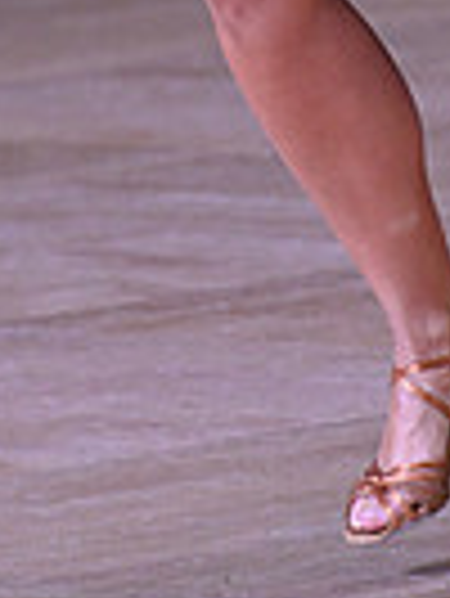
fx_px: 13446
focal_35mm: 777
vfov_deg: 2.5
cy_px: -544
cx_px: 200
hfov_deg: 1.9
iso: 2000
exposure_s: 1/320
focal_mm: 185
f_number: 6.3
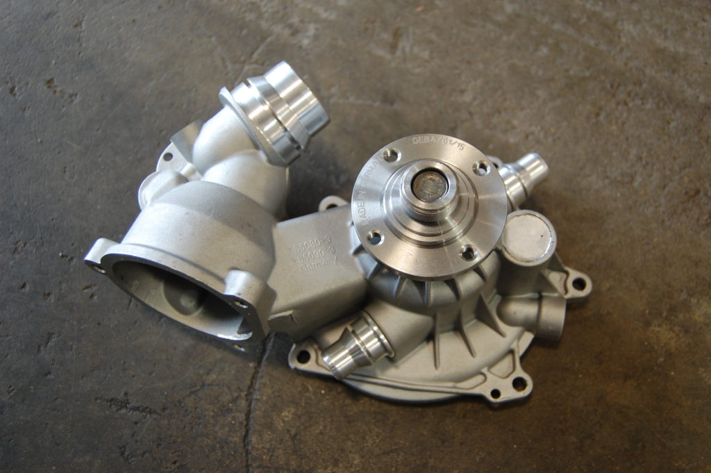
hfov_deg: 49.6
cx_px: 356
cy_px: 236
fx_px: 770
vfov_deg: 34.2
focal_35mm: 39
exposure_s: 1/40
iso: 400
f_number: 4
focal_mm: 26
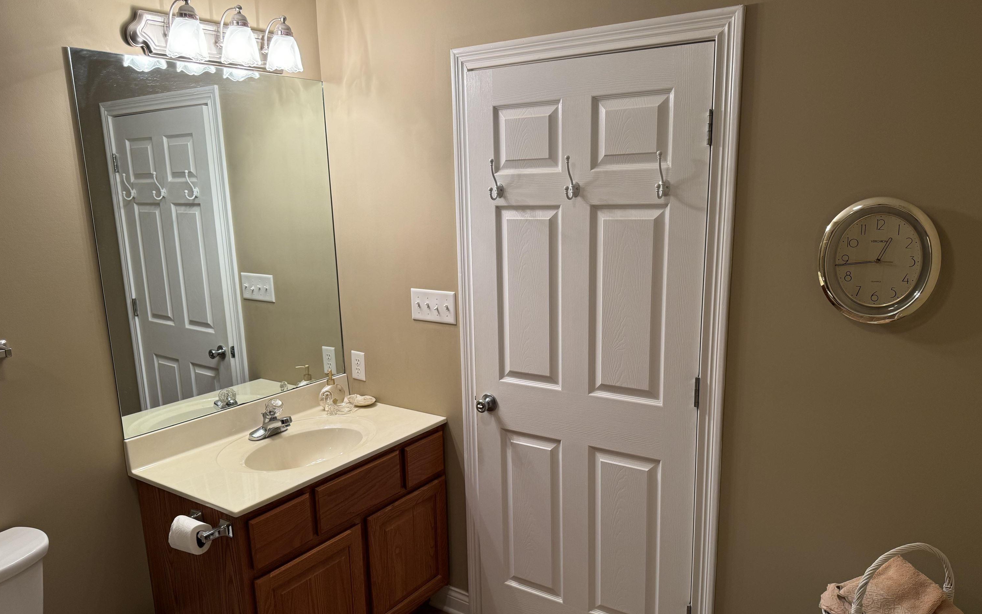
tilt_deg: -13.7
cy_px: 342
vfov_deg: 47.5
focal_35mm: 26
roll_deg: +0.6
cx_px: 499
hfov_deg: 70.4
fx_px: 696
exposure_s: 1/60
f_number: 1.78
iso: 125
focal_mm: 6.76
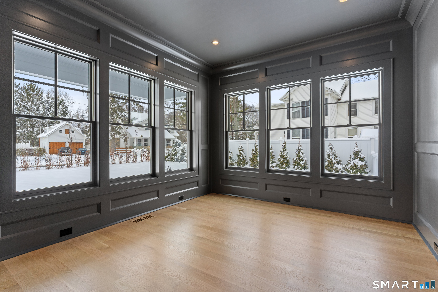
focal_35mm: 17
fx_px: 207
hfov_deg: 93.3
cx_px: 219
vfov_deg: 70.4
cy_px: 146
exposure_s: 1/25
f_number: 8
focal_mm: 17
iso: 320
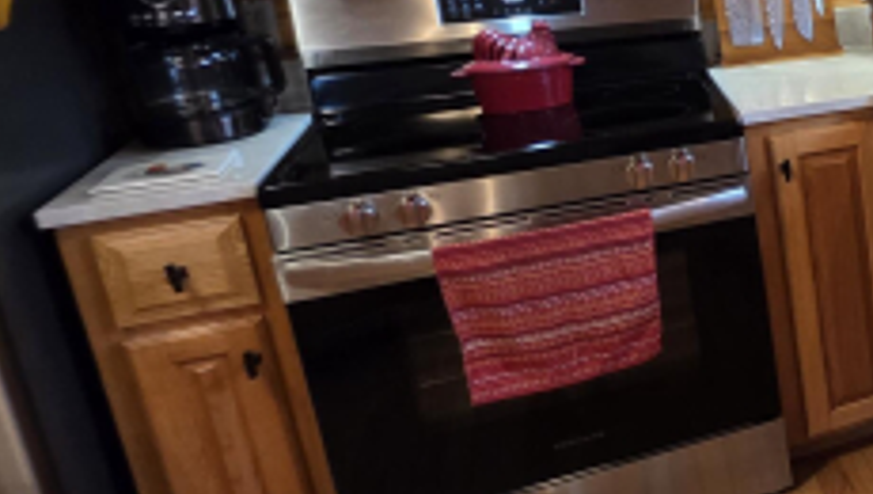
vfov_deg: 28.5
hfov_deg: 31.1
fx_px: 950
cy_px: 103
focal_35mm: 41
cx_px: 1251
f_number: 1.9
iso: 200
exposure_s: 1/60
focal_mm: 2.2
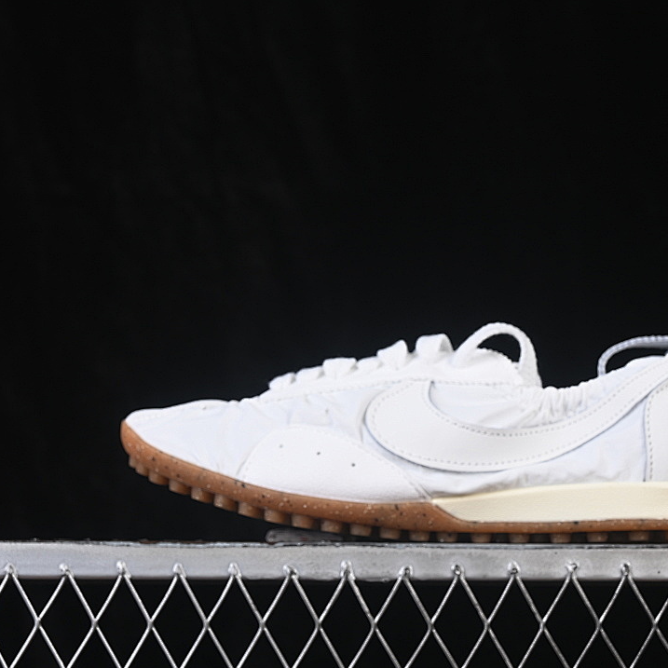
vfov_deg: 18.1
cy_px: 334
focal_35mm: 96
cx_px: 418
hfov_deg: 18.1
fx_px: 2096
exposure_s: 1/80
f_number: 8
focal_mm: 50
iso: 160
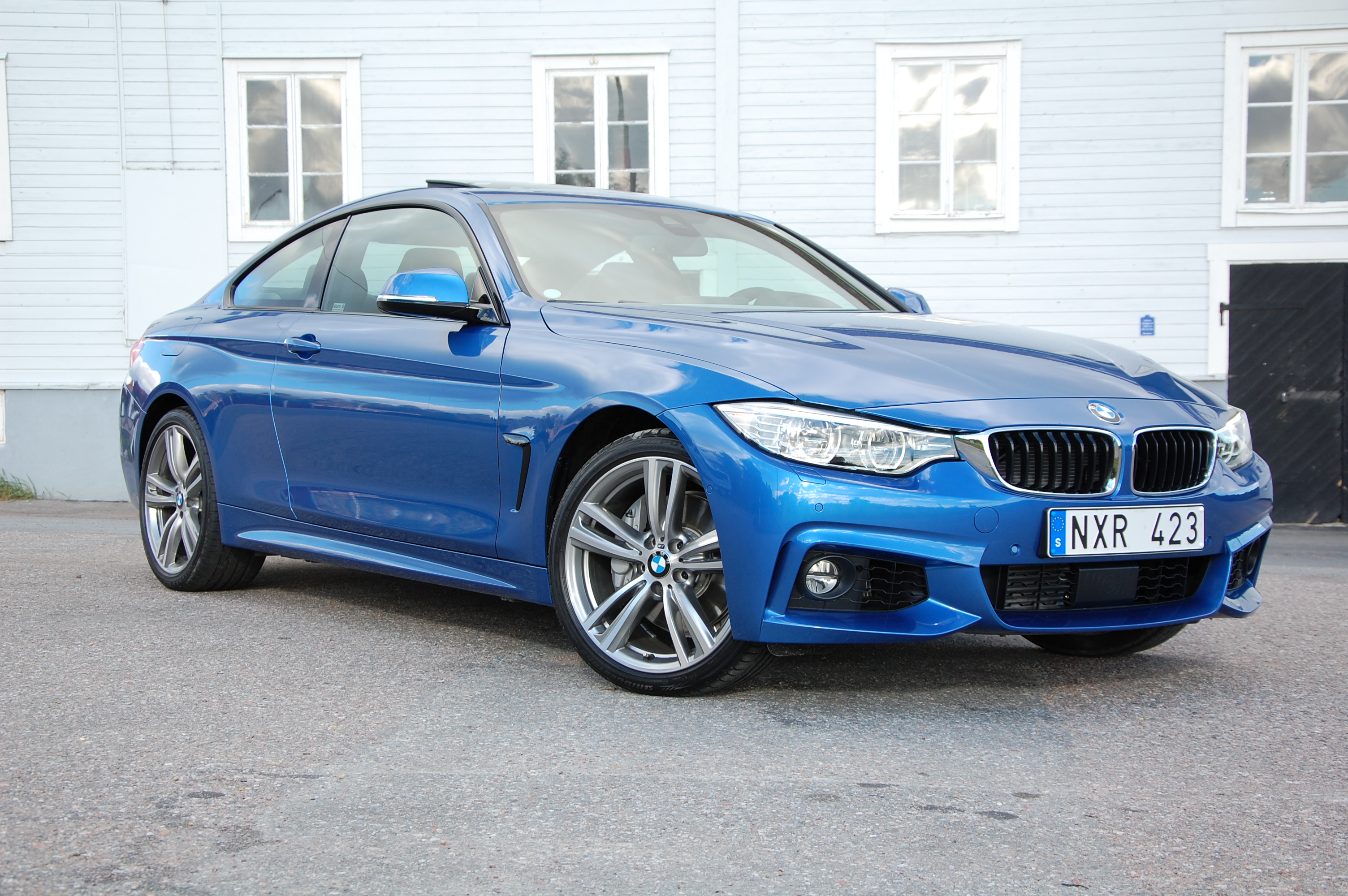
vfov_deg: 23.7
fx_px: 2132
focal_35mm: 57
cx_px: 674
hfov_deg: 35.1
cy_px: 448
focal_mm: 38
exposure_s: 1/160
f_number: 6.3
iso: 200
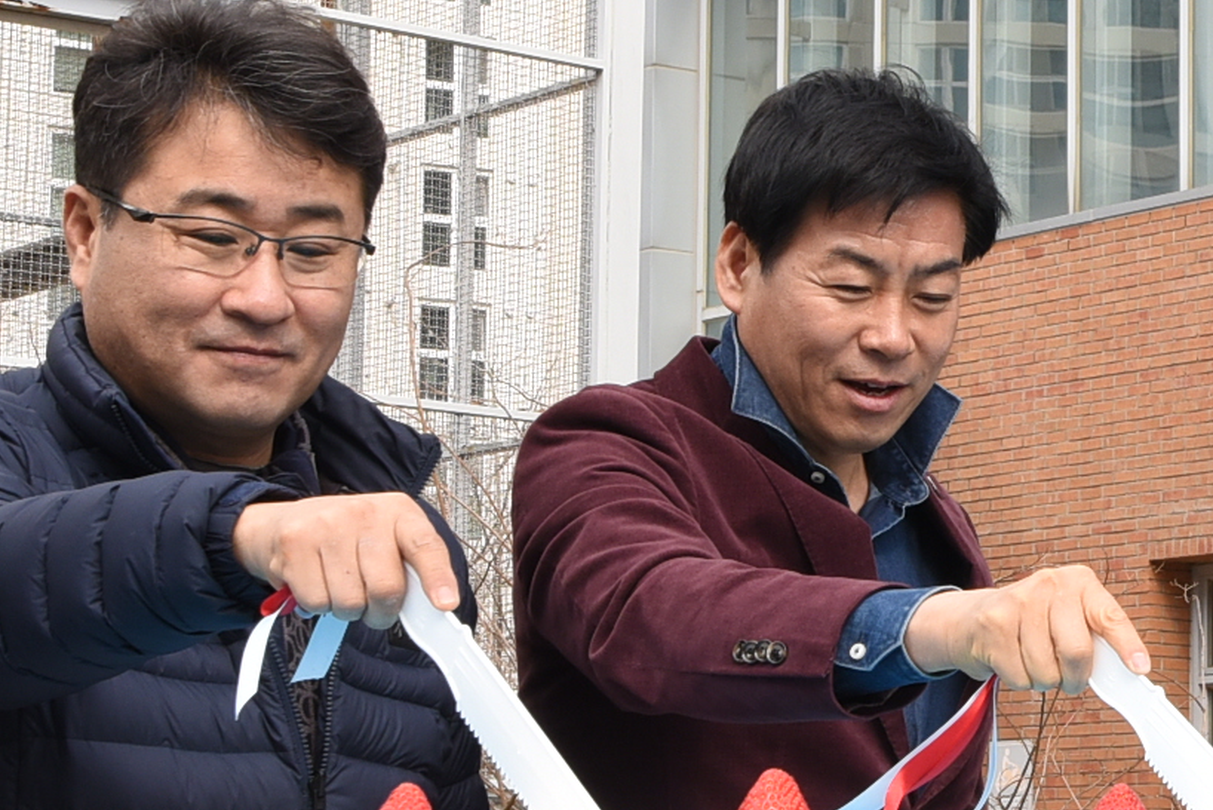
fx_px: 3640
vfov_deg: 12.7
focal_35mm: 108
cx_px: 1554
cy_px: 577
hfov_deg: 17.8
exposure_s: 1/250
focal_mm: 24
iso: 400
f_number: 11
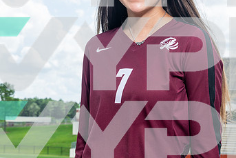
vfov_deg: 15.5
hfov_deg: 23.1
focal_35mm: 88
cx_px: 133
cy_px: 54
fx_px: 577
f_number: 10
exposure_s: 1/125
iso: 100
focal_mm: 52
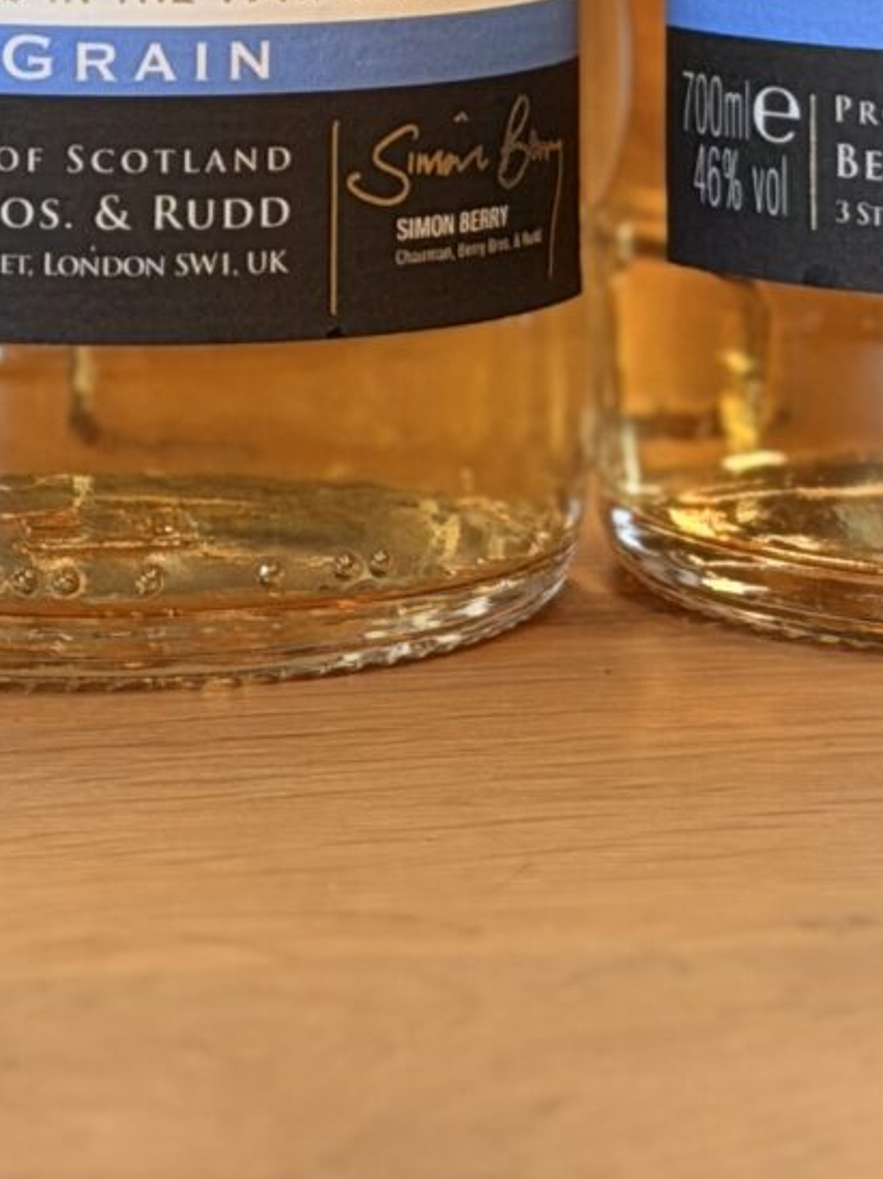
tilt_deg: +0.0
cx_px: 269
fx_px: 7627
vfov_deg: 8.5
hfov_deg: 6.6
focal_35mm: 224
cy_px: -1059
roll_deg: +0.4
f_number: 1.78
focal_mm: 6.76
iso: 80
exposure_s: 1/50
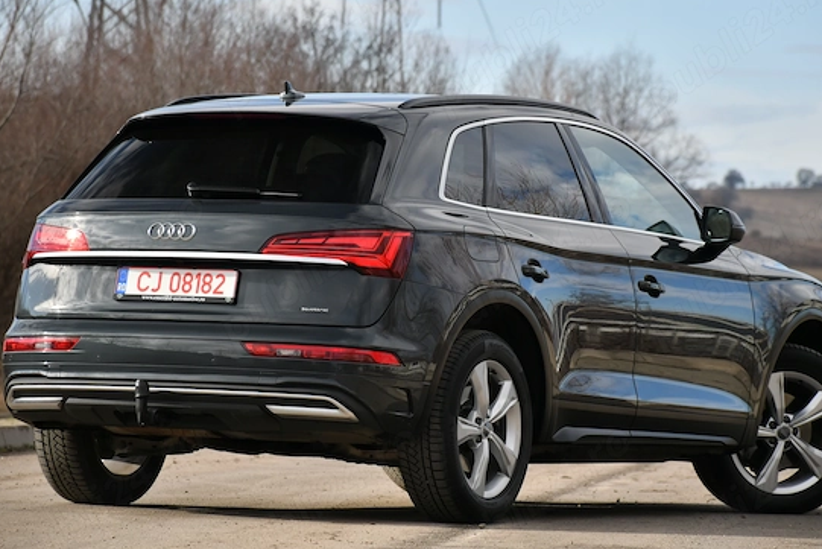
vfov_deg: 5.9
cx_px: 425
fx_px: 5321
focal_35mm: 233
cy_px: 248
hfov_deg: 8.8
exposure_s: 1/200
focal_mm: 140
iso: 125
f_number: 7.1
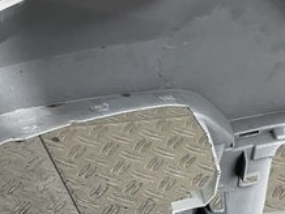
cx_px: 98
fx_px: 1104
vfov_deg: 11.0
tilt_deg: -38.2
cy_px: 223
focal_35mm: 134
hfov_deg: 14.7
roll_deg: -9.8
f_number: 1.8
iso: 16
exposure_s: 1/151
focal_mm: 3
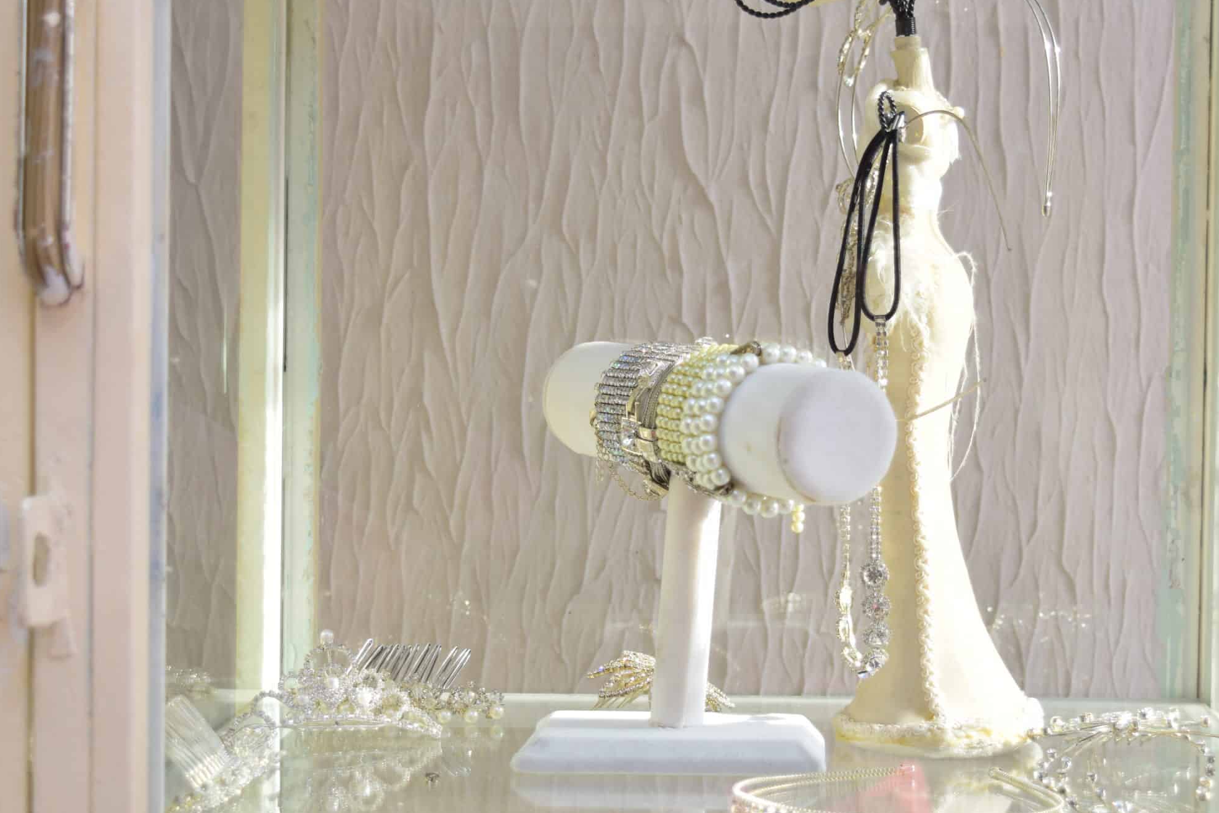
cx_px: 707
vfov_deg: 20.6
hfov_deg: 30.5
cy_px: 366
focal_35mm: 66
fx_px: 2235
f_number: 5
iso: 160
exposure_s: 1/60
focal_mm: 34
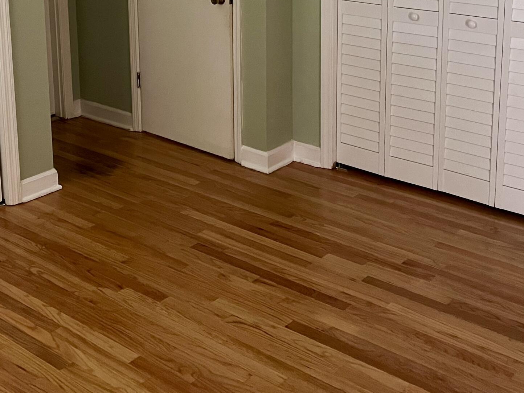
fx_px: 817
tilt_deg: -11.2
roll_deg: +1.3
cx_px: 196
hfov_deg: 35.3
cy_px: 8
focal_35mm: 54
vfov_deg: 25.8
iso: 500
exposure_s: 1/60
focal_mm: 5.1
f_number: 1.6
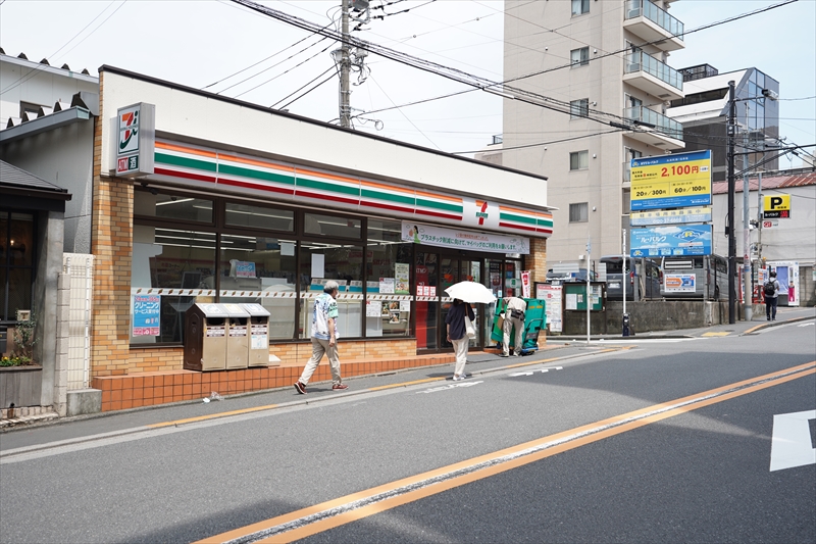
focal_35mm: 35
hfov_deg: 54.4
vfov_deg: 37.8
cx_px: 408
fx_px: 793
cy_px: 272
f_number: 3.5
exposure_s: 1/640
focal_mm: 35
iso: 100
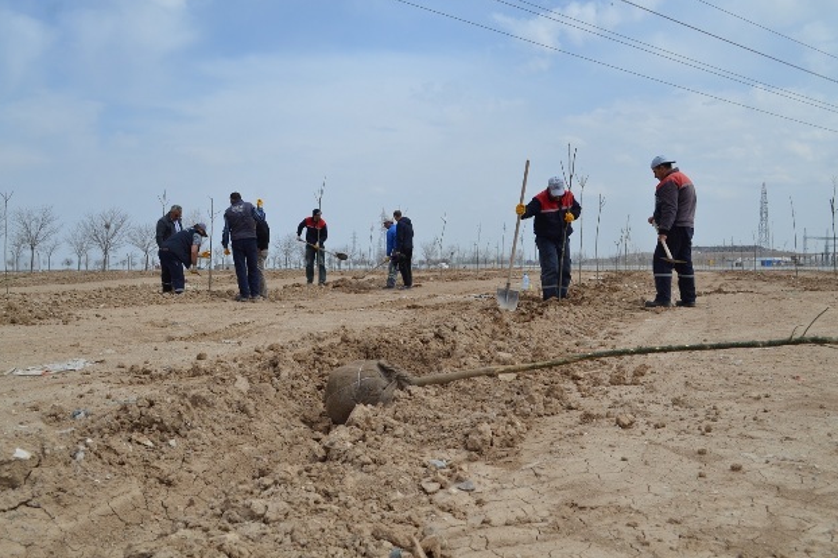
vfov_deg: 35.9
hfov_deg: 51.9
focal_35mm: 37
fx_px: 861
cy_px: 284
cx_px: 430
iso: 100
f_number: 9
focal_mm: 24
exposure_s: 1/320
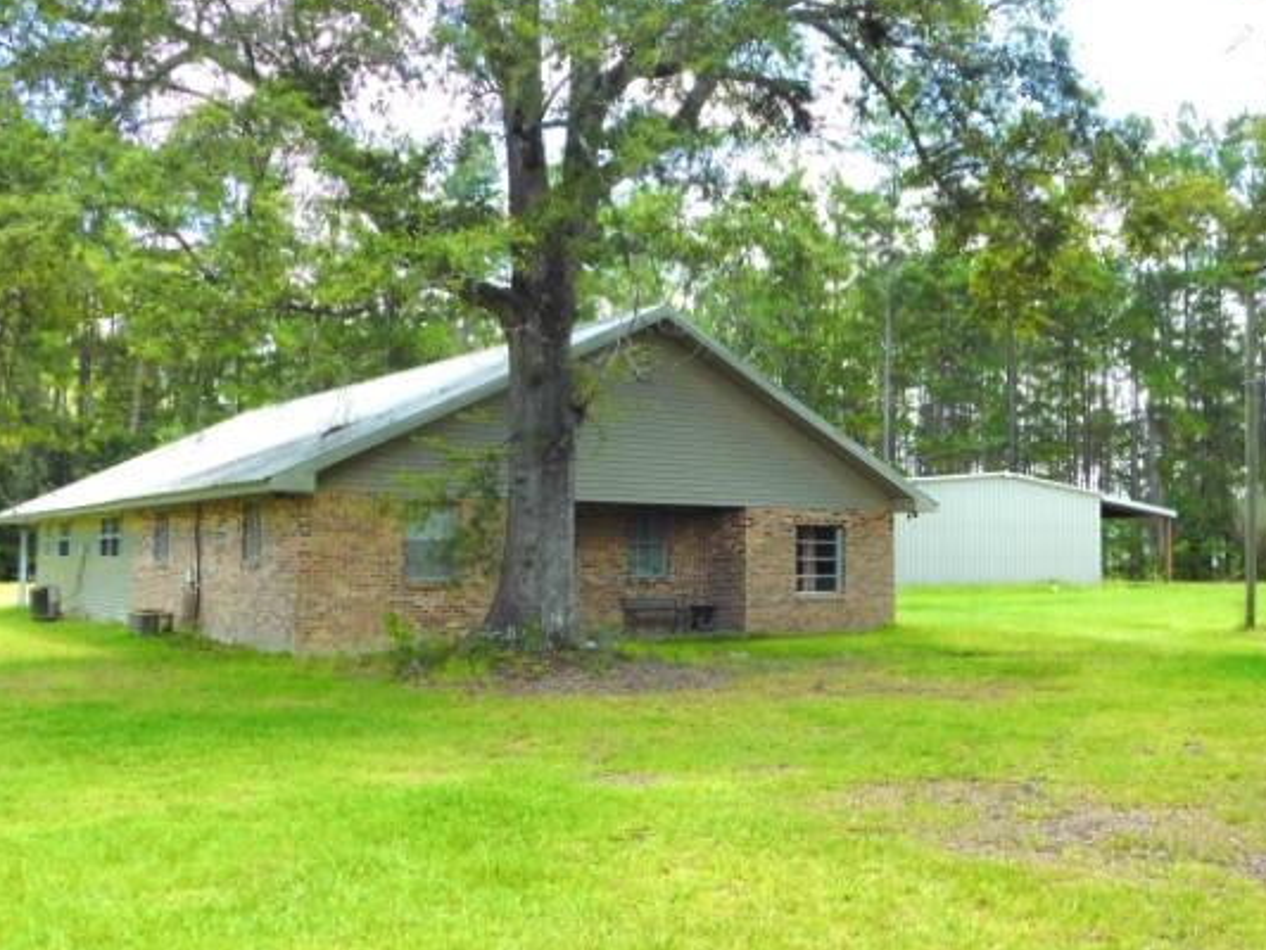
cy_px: 461
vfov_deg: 39.7
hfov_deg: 51.1
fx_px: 1317
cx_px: 751
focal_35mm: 36
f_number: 3.2
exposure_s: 1/200
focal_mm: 5.3
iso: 125
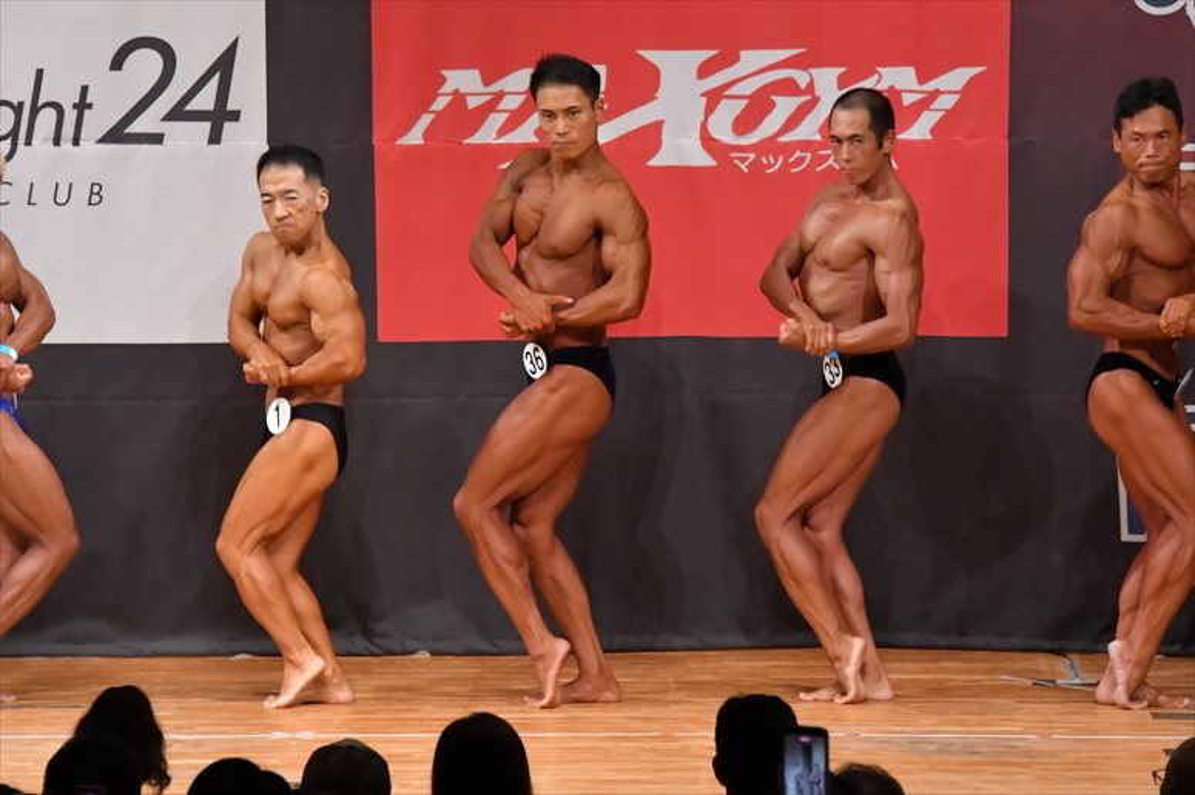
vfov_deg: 5.1
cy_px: 398
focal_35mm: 270
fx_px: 8958
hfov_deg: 7.6
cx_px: 598
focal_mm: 180
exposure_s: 1/400
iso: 9000
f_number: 5.6
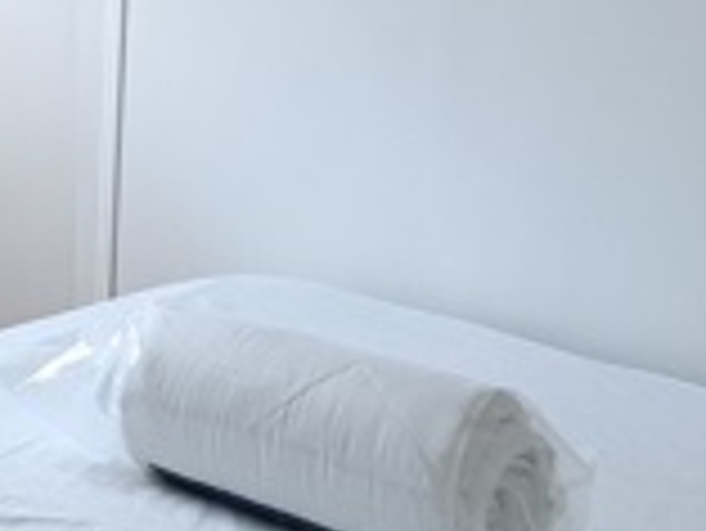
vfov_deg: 11.2
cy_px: -306
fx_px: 2592
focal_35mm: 127
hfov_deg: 13.9
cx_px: -553
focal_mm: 4.7
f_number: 1.7
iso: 250
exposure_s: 1/50
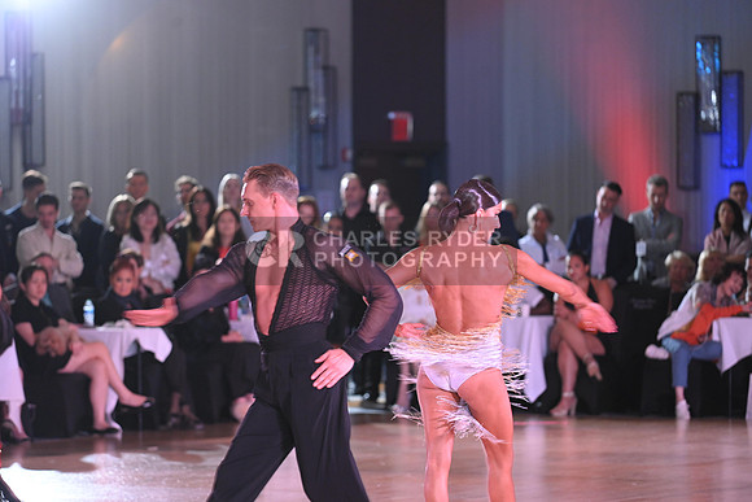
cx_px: 376
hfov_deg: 10.3
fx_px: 4179
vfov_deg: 6.9
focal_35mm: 200
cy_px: 251
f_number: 4.5
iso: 1600
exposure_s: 1/200
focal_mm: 200
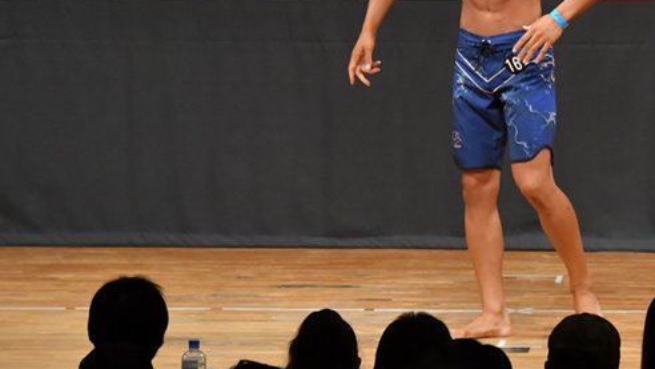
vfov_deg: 3.1
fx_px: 6879
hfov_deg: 5.4
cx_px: 495
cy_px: 103
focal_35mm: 396
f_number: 5.6
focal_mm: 160
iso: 7200
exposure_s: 1/400
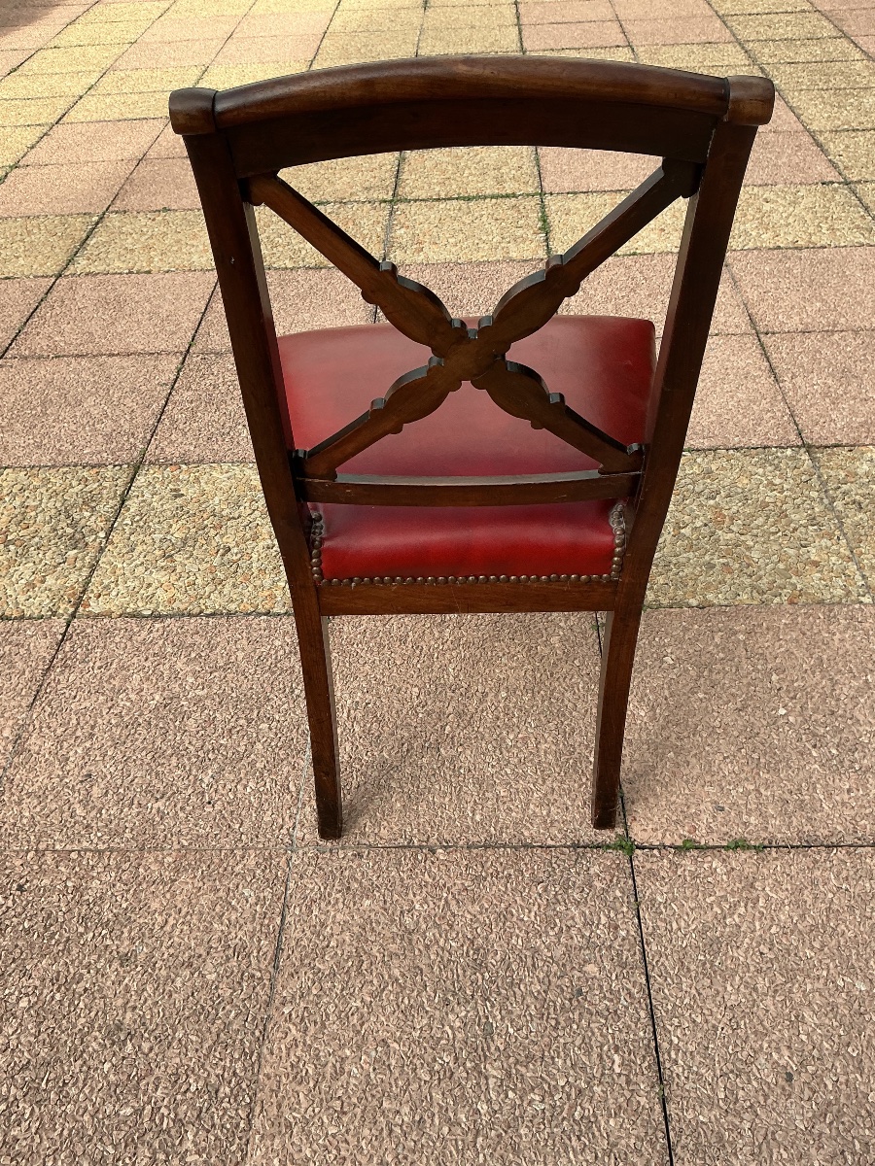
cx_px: 438
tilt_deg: -43.4
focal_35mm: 29
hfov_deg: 48.2
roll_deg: +5.8
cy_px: 583
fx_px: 977
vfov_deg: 61.7
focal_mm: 3
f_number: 1.8
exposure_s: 1/912
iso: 25
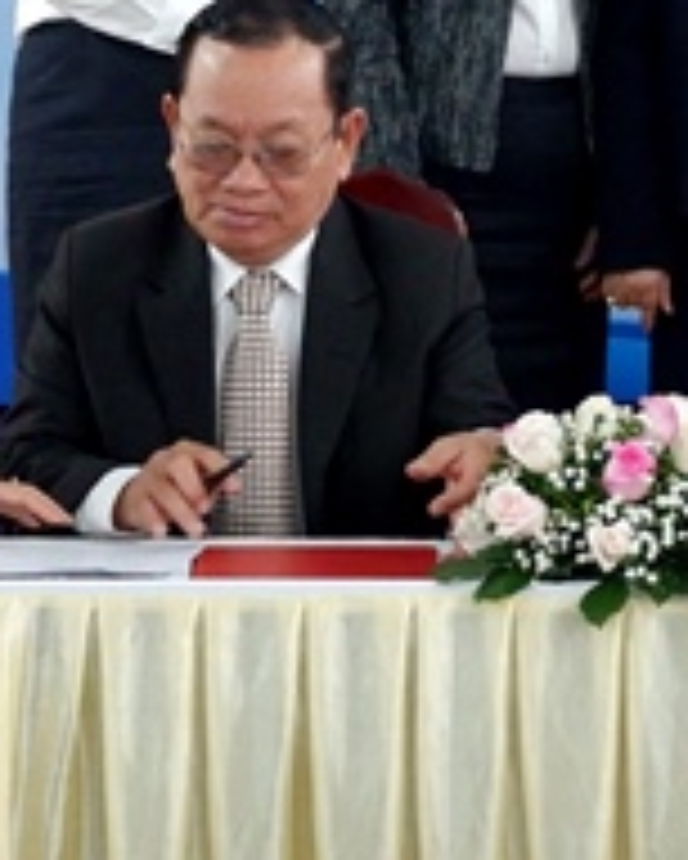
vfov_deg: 16.4
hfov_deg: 13.3
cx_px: 598
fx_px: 2925
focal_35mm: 115
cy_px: 43
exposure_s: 1/140
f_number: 4.5
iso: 3200
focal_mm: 26.9
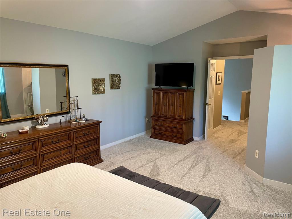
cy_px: 110
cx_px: 146
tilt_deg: -9.7
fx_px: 219
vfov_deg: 53.1
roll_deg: +0.5
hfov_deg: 67.3
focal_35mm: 26
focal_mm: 4.2
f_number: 1.6
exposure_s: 1/60
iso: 320
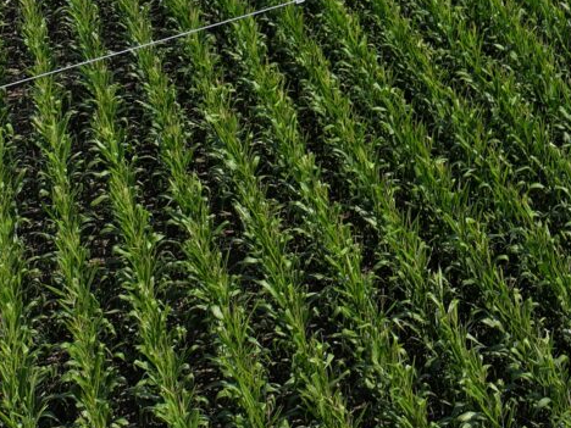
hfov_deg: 22.2
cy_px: -277
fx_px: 1353
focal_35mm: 82
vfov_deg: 16.0
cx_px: 666
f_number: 2.8
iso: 100
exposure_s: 1/2000
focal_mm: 12.29
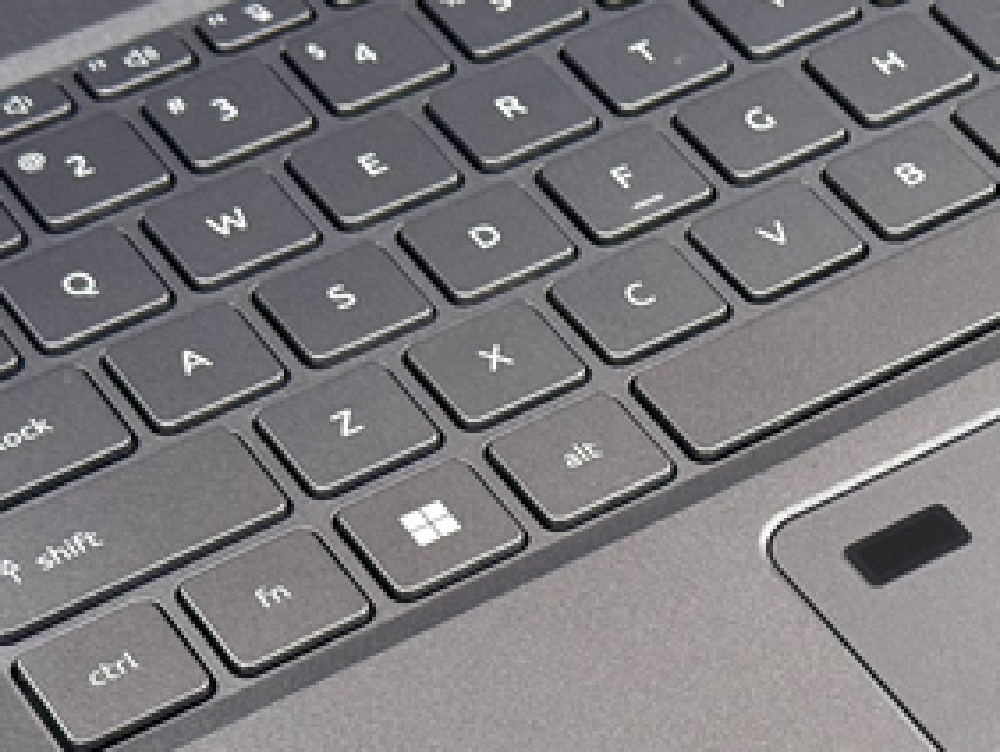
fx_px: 3932
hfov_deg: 14.3
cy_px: 497
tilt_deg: -45.6
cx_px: 915
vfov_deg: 10.9
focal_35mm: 136
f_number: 1.78
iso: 160
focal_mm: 6.76
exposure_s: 1/100
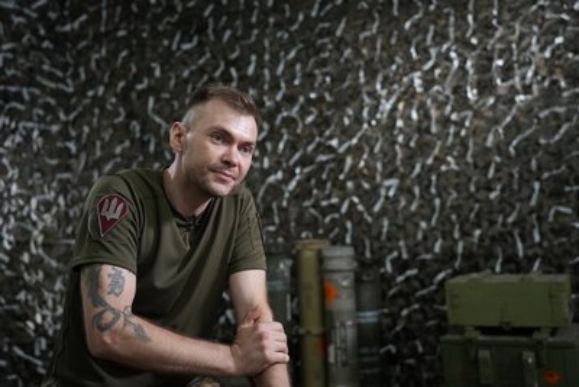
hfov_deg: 45.4
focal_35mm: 43
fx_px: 692
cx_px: 290
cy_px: 194
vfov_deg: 31.2
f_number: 2.8
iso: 6400
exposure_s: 1/250
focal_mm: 43
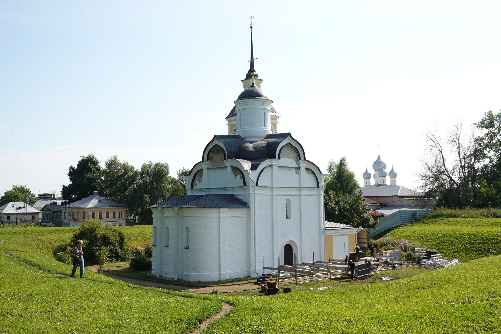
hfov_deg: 51.9
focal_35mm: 37
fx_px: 515
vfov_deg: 35.9
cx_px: 250
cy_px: 167
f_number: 4
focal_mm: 13.84
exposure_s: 1/640
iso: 100
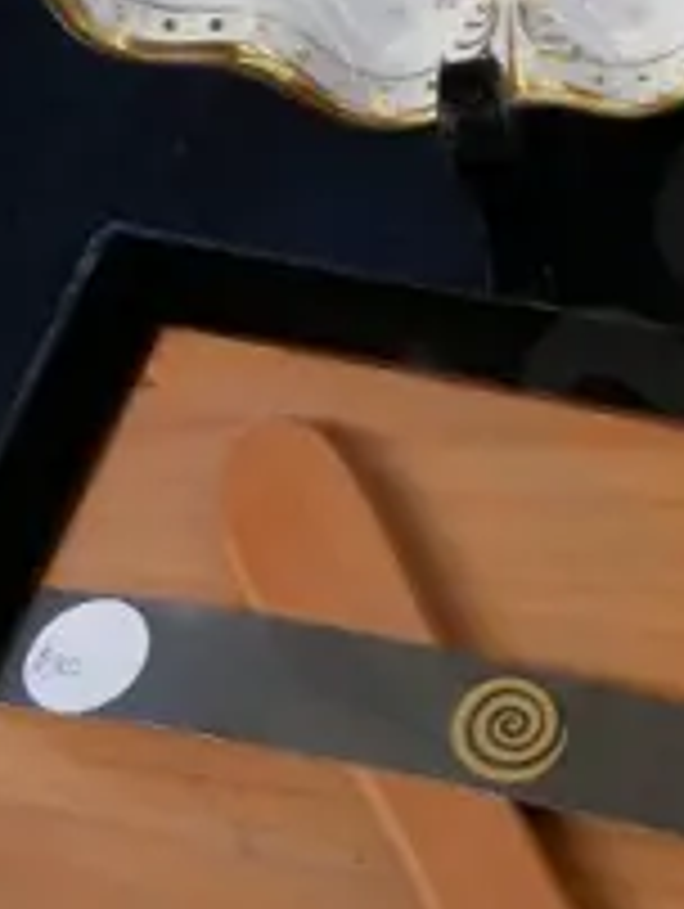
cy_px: -315
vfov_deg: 11.2
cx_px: 1179
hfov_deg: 8.4
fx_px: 4522
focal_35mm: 172
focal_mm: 17
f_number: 4
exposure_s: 1/60
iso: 400
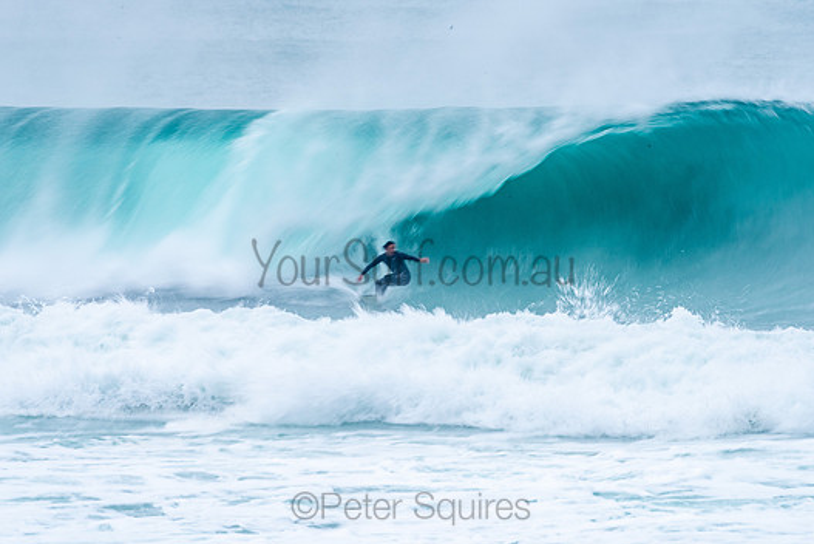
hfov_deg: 3.7
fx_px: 12442
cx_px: 411
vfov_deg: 2.5
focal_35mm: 550
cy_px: 250
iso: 80
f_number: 20
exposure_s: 1/20
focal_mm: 500
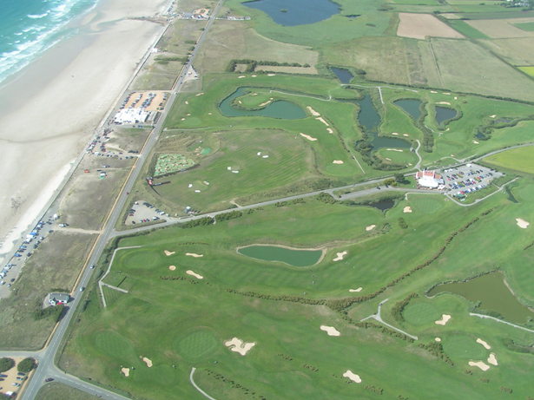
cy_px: 200
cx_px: 267
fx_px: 586
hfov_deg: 49.0
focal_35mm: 38
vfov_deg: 37.7
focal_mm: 5.8
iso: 50
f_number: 5.6
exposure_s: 1/200
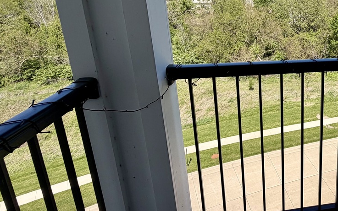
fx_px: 267
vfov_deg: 41.7
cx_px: 311
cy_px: 50
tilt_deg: -14.4
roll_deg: -0.7
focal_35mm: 29
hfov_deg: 55.1
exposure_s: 1/789
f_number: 2.2
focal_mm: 2.22
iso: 20
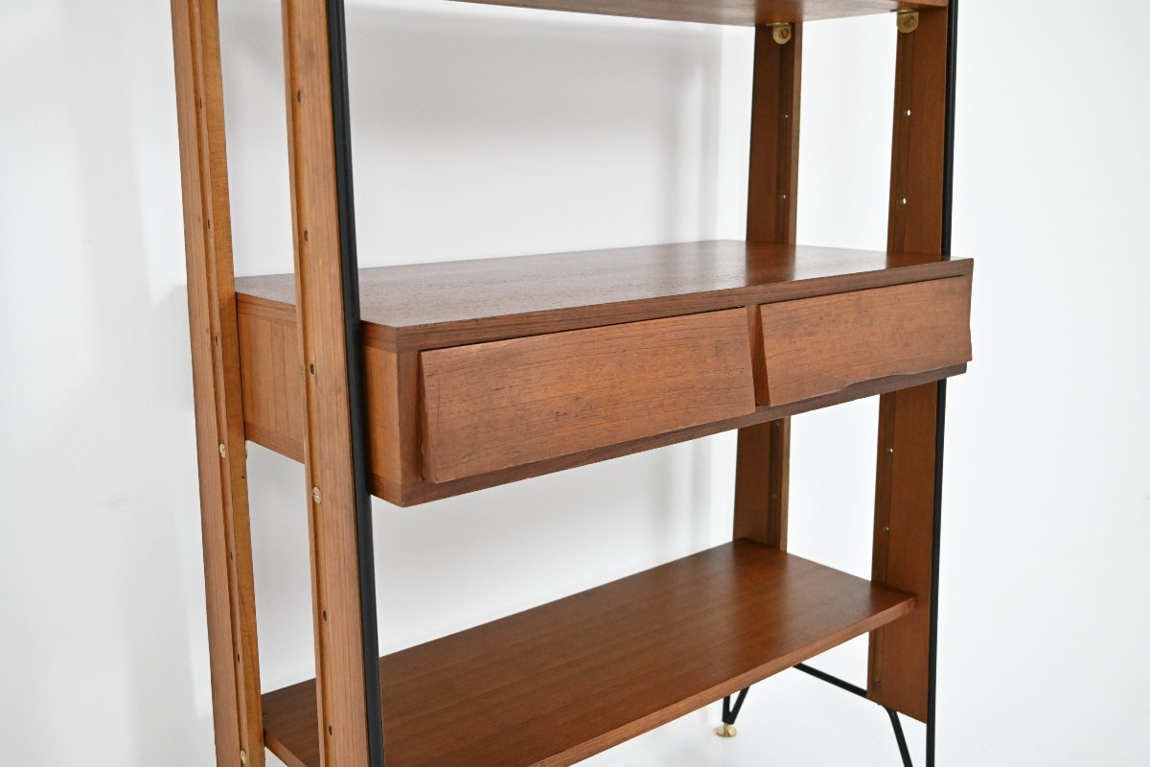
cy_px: 384
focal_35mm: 35
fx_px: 1126
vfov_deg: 37.6
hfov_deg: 54.1
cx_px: 575
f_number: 3.8
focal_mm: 23.5
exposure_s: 1/125
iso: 3200
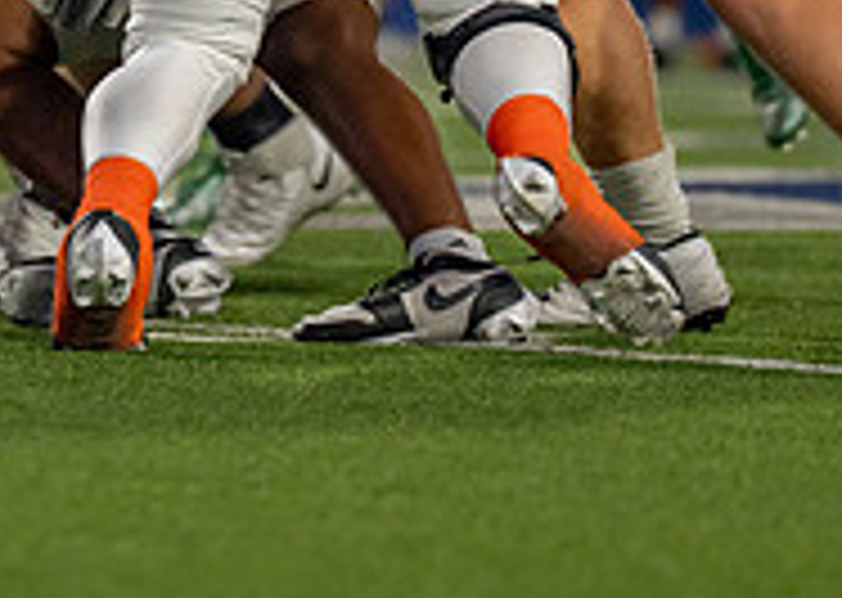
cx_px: 16
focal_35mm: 839
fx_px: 20034
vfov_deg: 1.7
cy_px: -250
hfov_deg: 2.4
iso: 2000
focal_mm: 200
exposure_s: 1/2000
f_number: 2.8
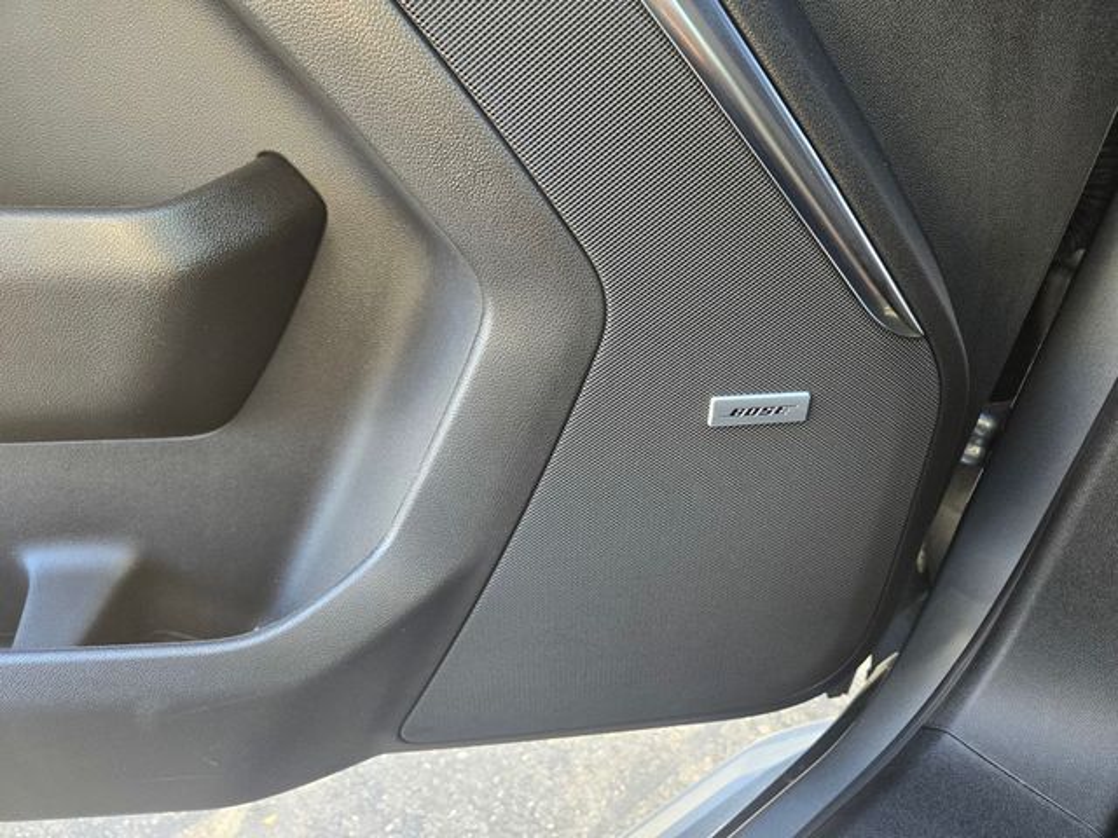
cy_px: 419
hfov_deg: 73.9
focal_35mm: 23
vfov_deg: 58.9
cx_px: 559
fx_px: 743
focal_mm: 5.4
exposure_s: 1/120
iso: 200
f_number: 1.8
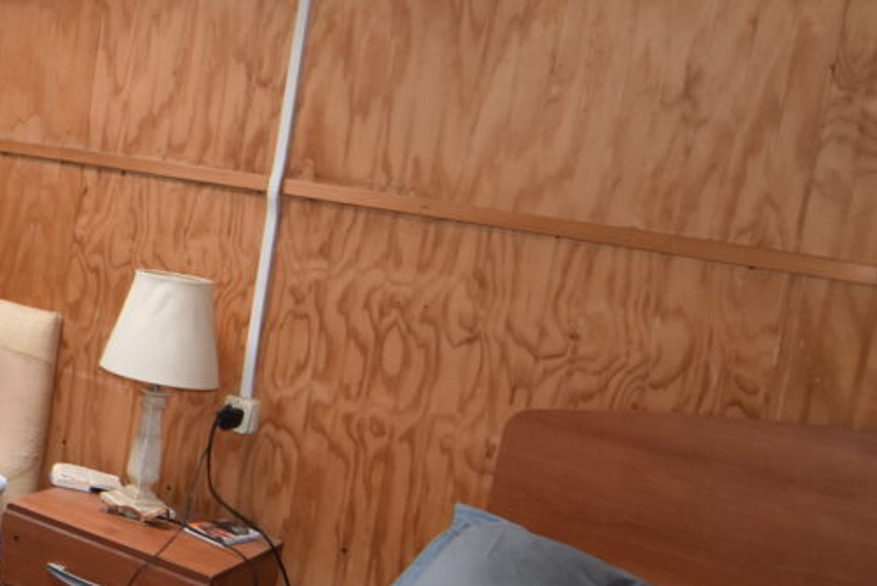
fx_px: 1231
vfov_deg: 26.6
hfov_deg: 30.0
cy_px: 211
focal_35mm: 51
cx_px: -299
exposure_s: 1/60
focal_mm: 11
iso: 800
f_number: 4
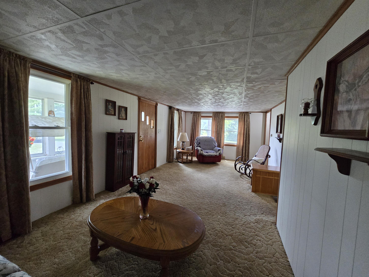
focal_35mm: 13
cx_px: 184
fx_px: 139
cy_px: 138
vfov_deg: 89.9
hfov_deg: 106.2
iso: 500
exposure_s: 1/60
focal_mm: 2.2
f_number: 2.2
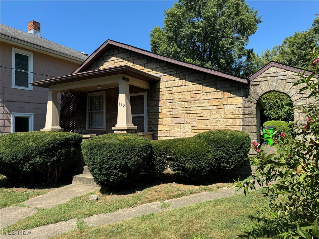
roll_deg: +0.7
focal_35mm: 24
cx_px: 160
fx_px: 221
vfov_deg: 56.8
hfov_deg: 71.6
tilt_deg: +1.1
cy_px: 120
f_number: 1.78
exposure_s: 1/2710
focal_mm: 6.76
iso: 80
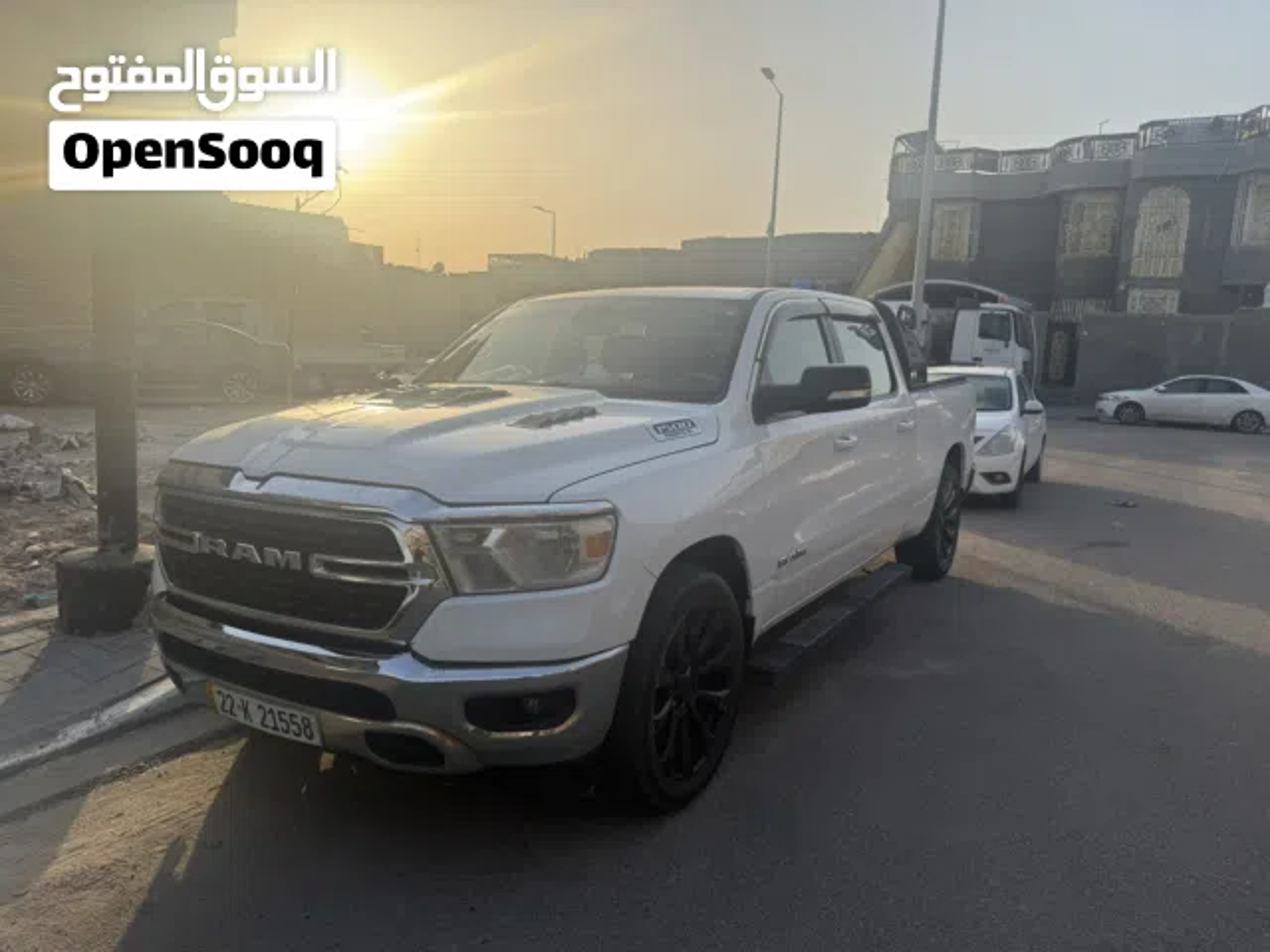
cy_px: 476
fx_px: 881
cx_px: 635
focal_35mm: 24
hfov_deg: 71.6
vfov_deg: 56.8
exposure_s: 1/5714
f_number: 1.78
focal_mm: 6.76
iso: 100
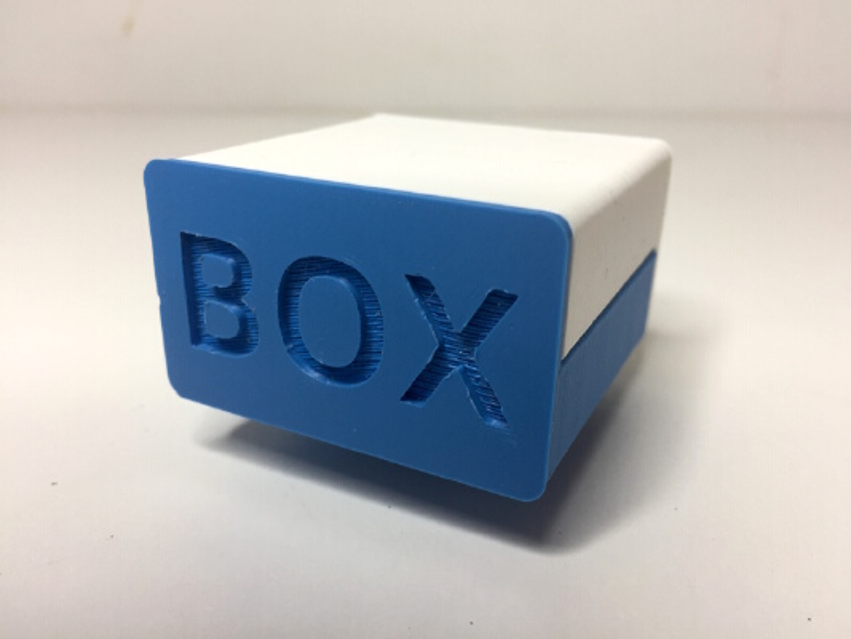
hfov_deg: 61.6
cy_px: 320
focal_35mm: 29
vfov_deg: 48.2
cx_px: 426
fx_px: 713
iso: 40
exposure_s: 1/50
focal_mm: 4.15
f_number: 2.2
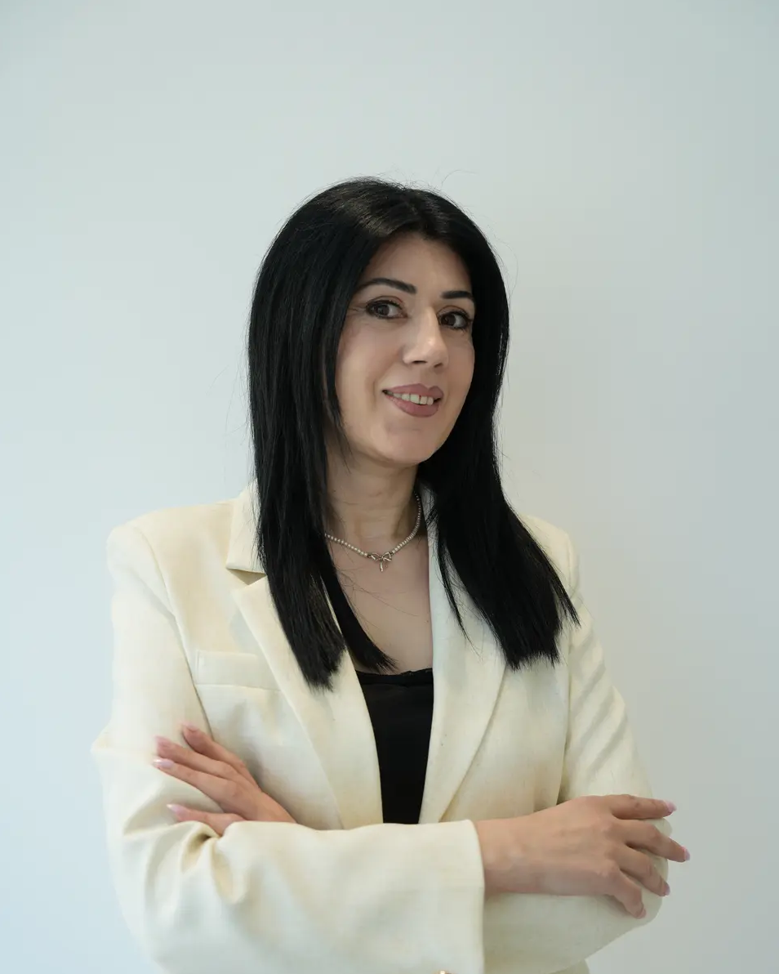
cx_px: 389
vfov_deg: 36.6
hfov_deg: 29.7
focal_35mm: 51
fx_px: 1469
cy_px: 548
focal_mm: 45
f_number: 3.2
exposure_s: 1/50
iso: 100
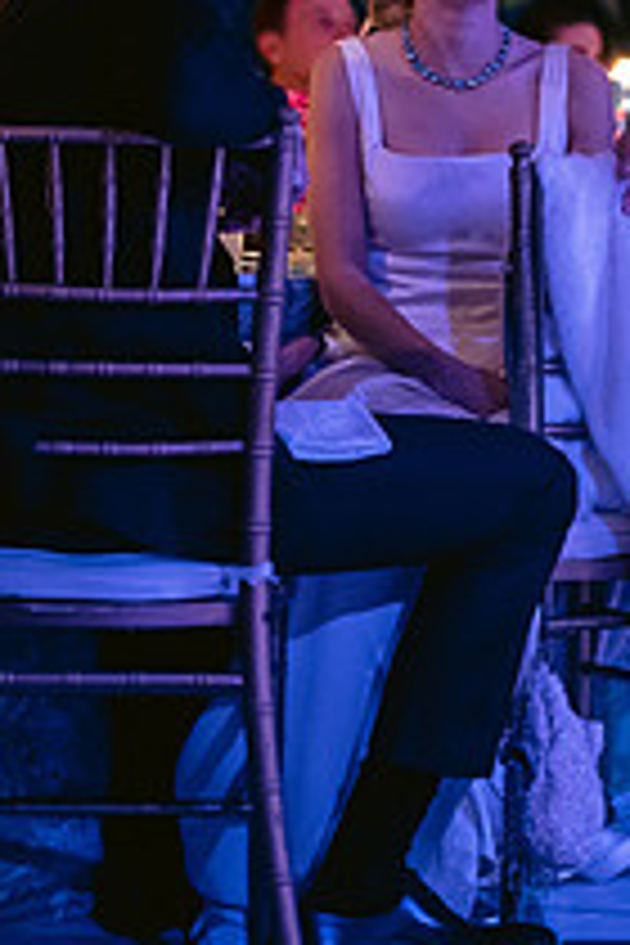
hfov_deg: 12.8
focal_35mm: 107
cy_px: -9
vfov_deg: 18.6
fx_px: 2809
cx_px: 454
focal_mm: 50
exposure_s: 1/80
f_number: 1.8
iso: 3200
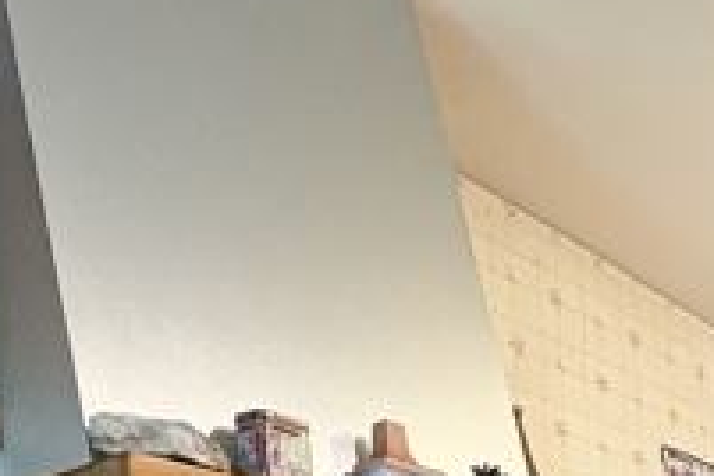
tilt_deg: -5.2
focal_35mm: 58
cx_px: 760
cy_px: 895
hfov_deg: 31.2
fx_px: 1150
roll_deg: +2.1
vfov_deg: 17.9
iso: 250
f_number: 2.2
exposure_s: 1/50
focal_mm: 2.22
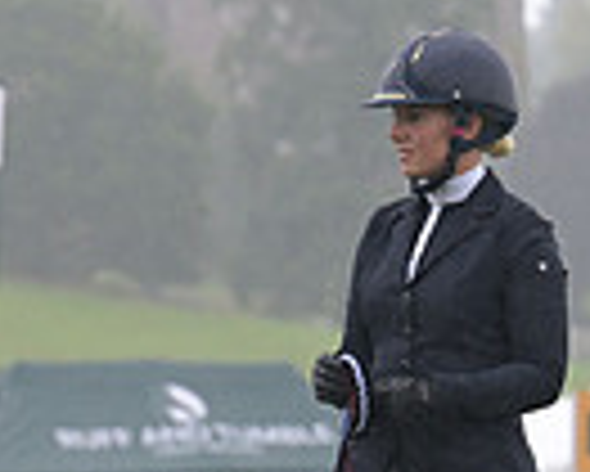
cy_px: 362
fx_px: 9803
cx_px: -644
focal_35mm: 561
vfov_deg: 2.8
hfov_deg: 3.4
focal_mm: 135
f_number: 5
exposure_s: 1/1000
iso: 1250
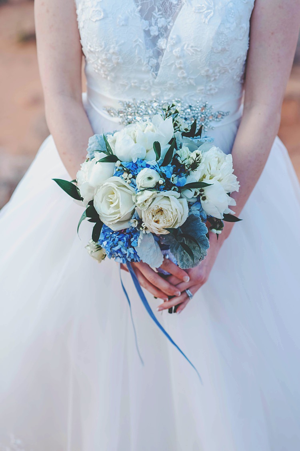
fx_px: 1064
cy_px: 226
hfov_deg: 16.1
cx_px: 150
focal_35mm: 85
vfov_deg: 23.9
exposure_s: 1/250
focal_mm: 85
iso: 200
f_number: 4
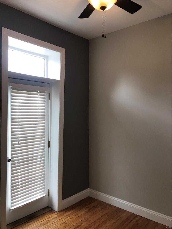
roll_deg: -0.9
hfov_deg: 49.7
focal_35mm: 28
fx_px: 186
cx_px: 86
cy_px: 114
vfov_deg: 63.4
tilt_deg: +0.4
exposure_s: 1/60
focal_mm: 3.99
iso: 25
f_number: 1.8
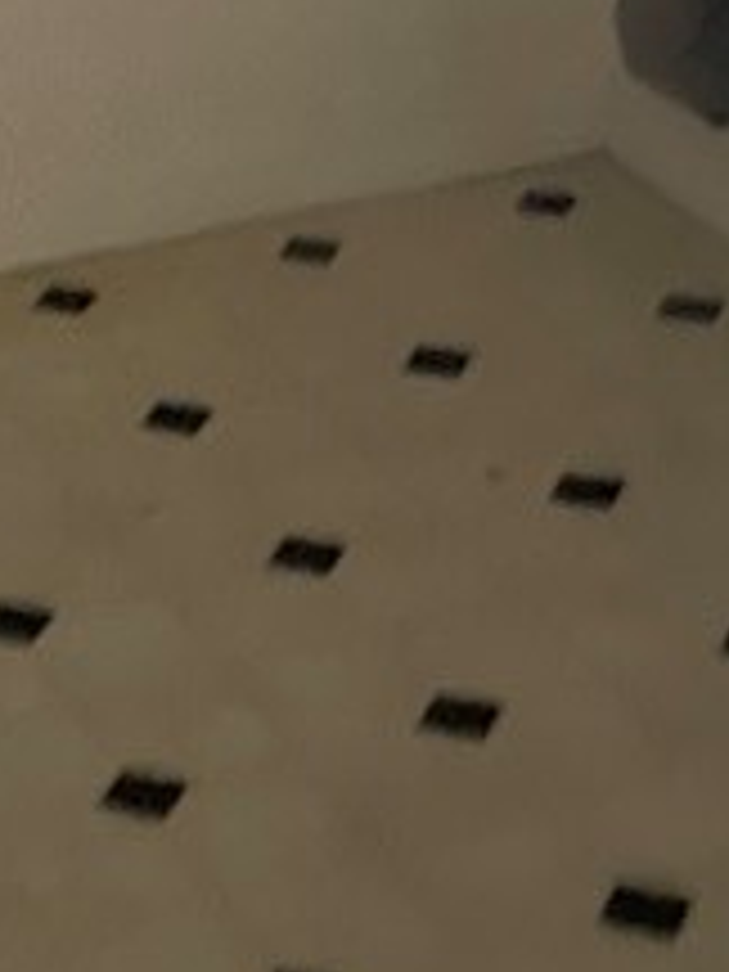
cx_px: -342
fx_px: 3454
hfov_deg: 11.6
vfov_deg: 15.0
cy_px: -414
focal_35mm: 123
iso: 800
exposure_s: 1/11
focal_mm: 5.1
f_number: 1.6
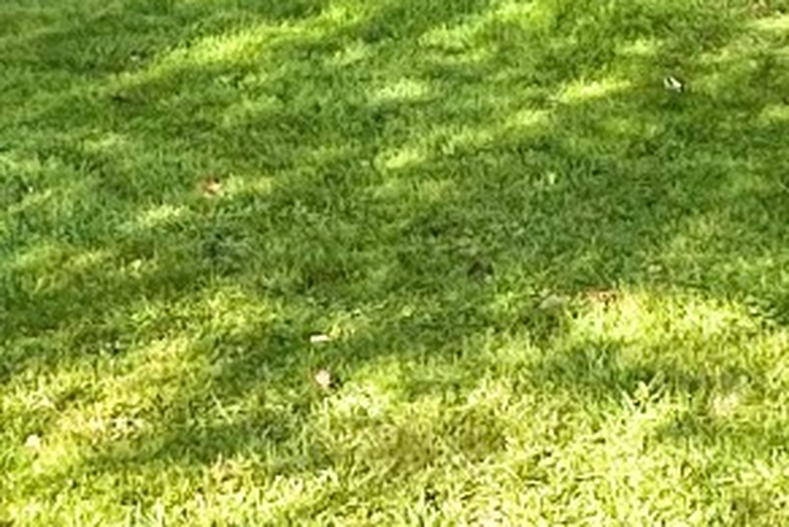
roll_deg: +0.0
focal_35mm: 102
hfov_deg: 19.3
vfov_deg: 11.1
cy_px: -765
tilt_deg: +5.2
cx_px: -43
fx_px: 2237
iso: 40
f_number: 2.2
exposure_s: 1/1435
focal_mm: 2.22
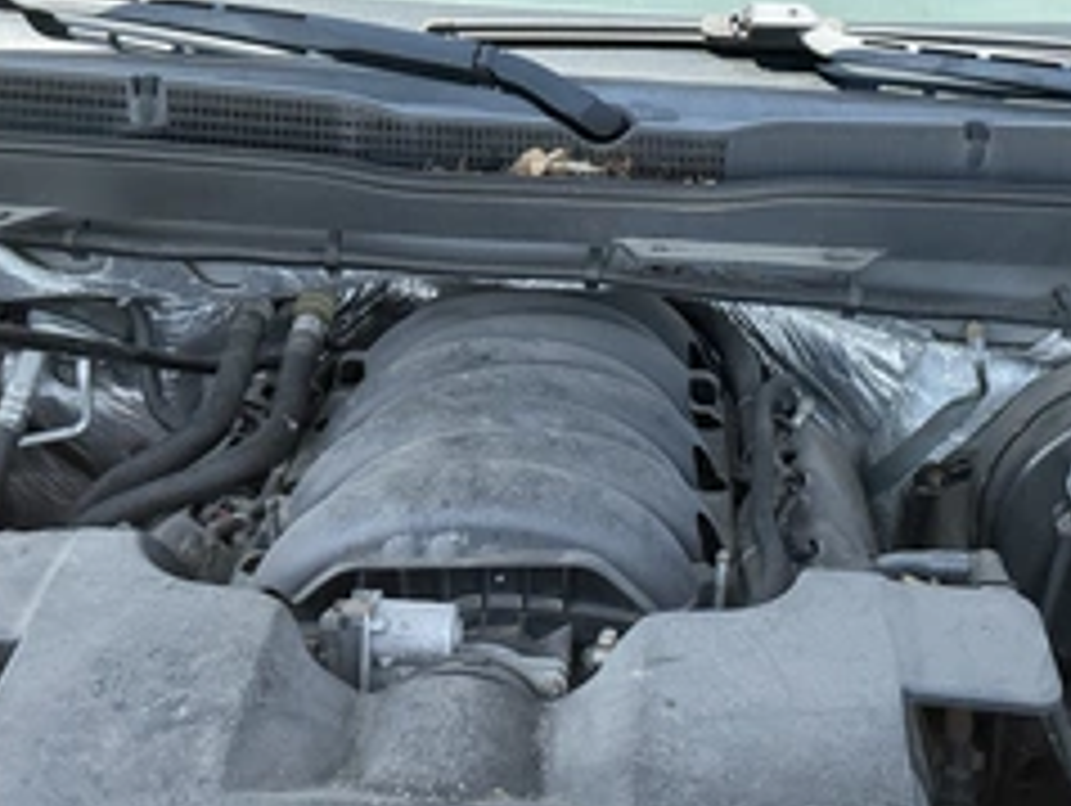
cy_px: 437
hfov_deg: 40.3
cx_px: 616
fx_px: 1456
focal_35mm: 47
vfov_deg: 30.9
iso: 32
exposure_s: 1/172
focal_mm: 3
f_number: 1.8
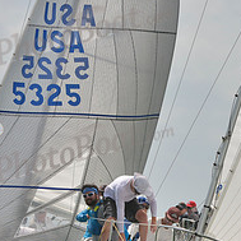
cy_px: 198
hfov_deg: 2.0
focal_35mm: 887
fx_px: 6987
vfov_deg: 2.0
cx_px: 241
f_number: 10
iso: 280
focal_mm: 340
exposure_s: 1/1000
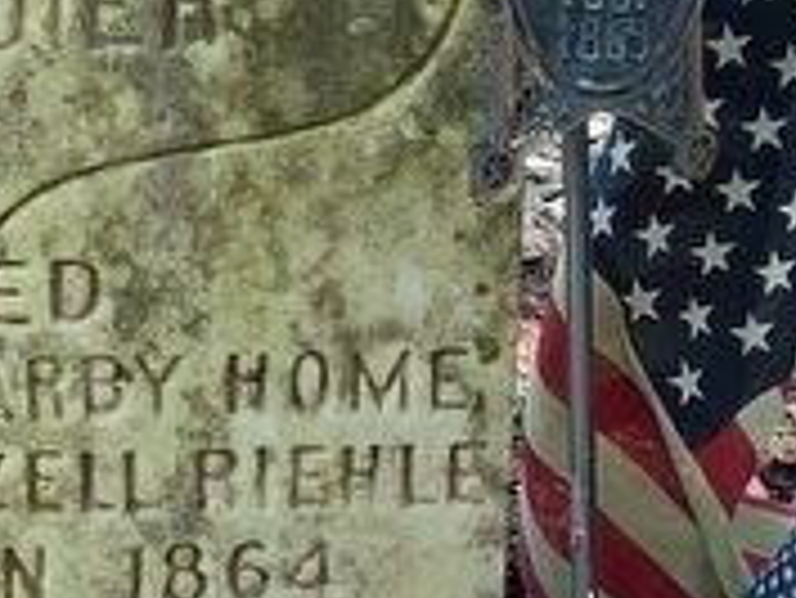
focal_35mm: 104
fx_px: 2393
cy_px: 306
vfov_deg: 14.2
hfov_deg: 18.3
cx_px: -40
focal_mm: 5.56
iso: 100
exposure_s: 1/405
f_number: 1.8
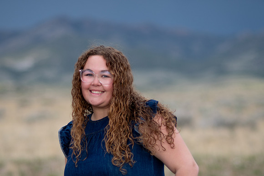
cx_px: 127
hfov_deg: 14.3
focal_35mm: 144
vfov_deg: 9.6
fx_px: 1053
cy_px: 99
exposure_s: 1/1600
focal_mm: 85
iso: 200
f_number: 1.8
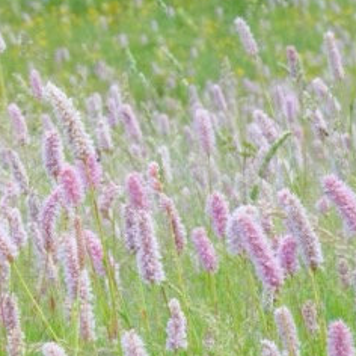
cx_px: -100
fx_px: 6865
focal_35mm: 590
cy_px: 287
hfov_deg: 3.0
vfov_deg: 3.0
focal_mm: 93.9
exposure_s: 1/250
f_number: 14
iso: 1000
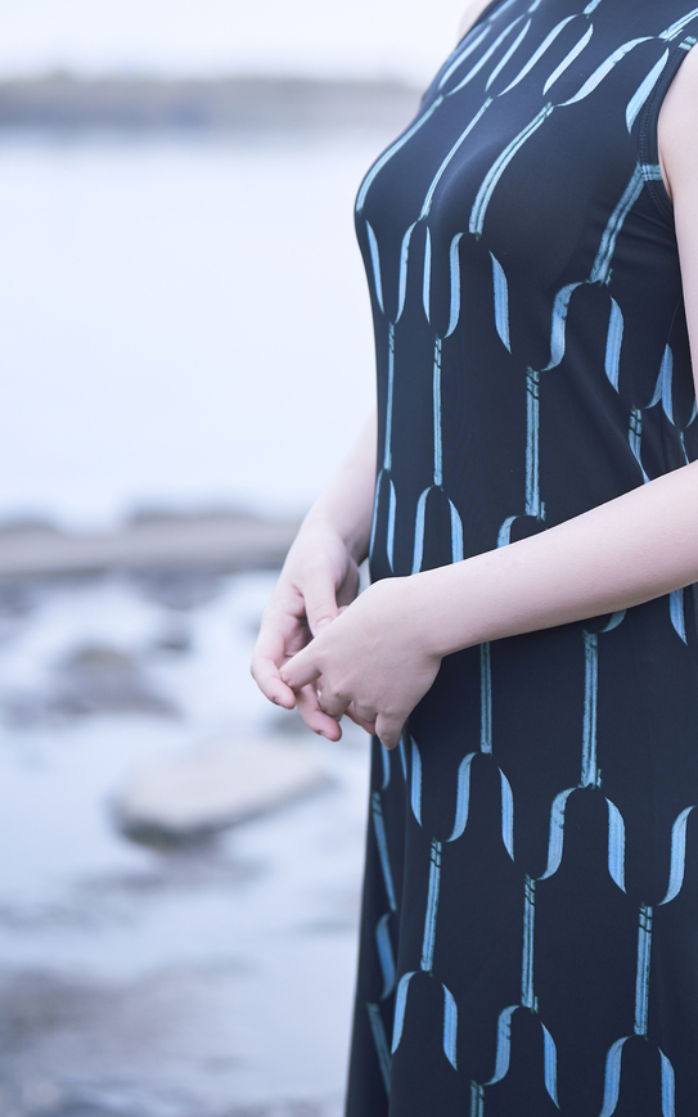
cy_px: 321
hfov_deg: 14.7
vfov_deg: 23.4
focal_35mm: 88
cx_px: 571
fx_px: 2679
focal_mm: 50
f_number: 1.4
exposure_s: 1/1250
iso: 160
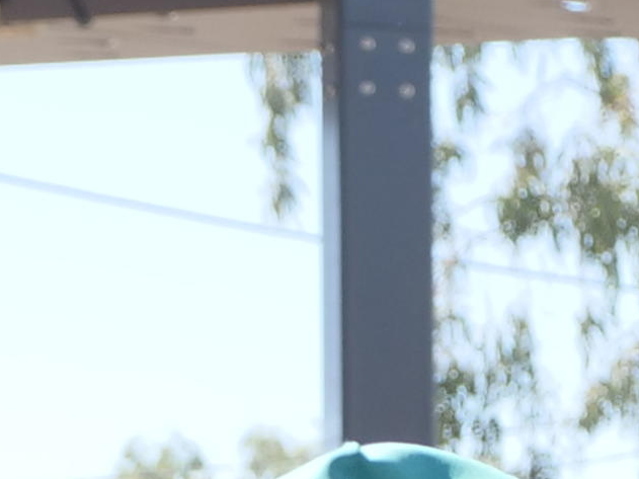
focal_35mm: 317
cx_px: 1399
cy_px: 1322
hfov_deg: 6.0
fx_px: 5851
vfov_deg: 4.5
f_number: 3.5
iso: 200
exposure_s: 1/640
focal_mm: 20
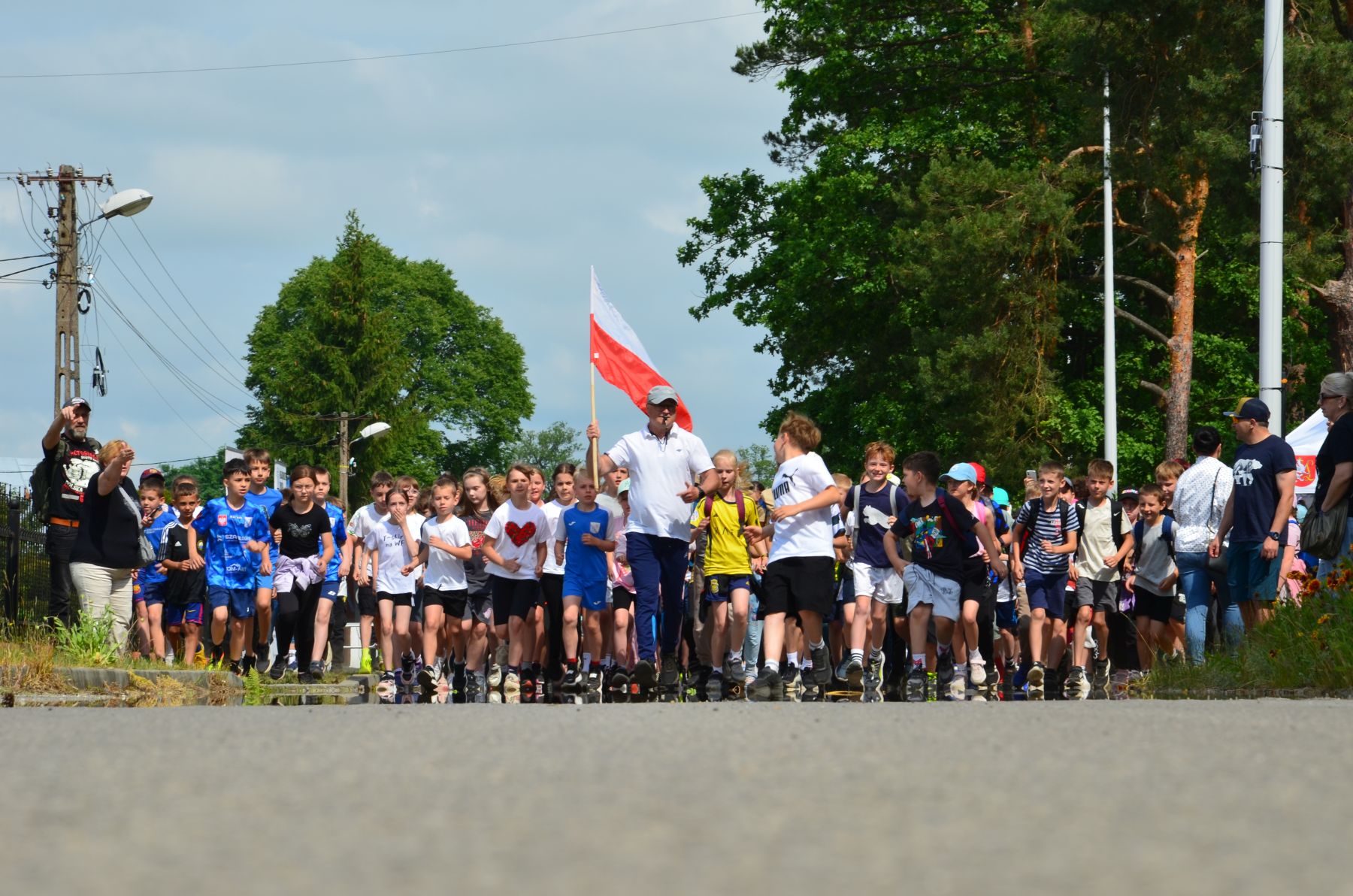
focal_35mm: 138
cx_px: 676
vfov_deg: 9.9
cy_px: 448
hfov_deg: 14.9
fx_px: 5175
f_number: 11
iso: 110
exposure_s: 1/125
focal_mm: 92
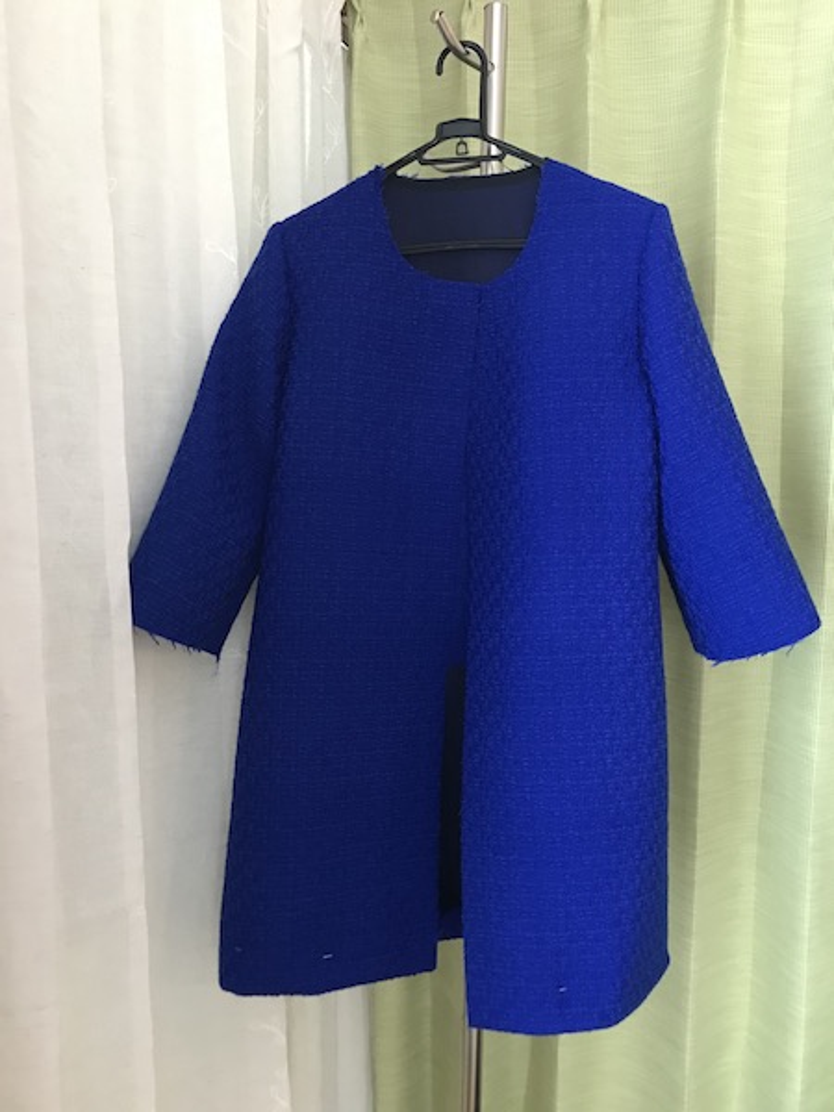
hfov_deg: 49.7
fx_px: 899
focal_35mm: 28
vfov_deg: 63.4
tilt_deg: -7.8
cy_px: 556
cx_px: 417
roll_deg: -0.1
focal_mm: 3.99
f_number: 1.8
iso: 100
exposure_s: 1/13
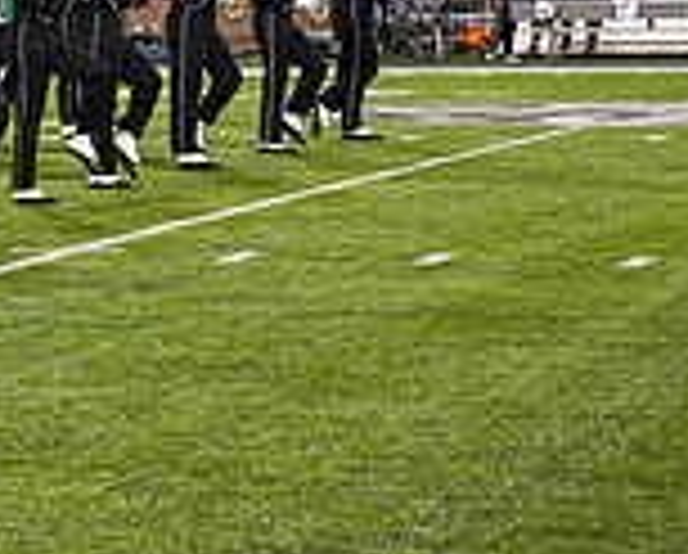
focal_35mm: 206
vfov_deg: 7.5
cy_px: -11
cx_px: -405
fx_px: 4203
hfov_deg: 9.1
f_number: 3.2
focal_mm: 58
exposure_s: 1/500
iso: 1250
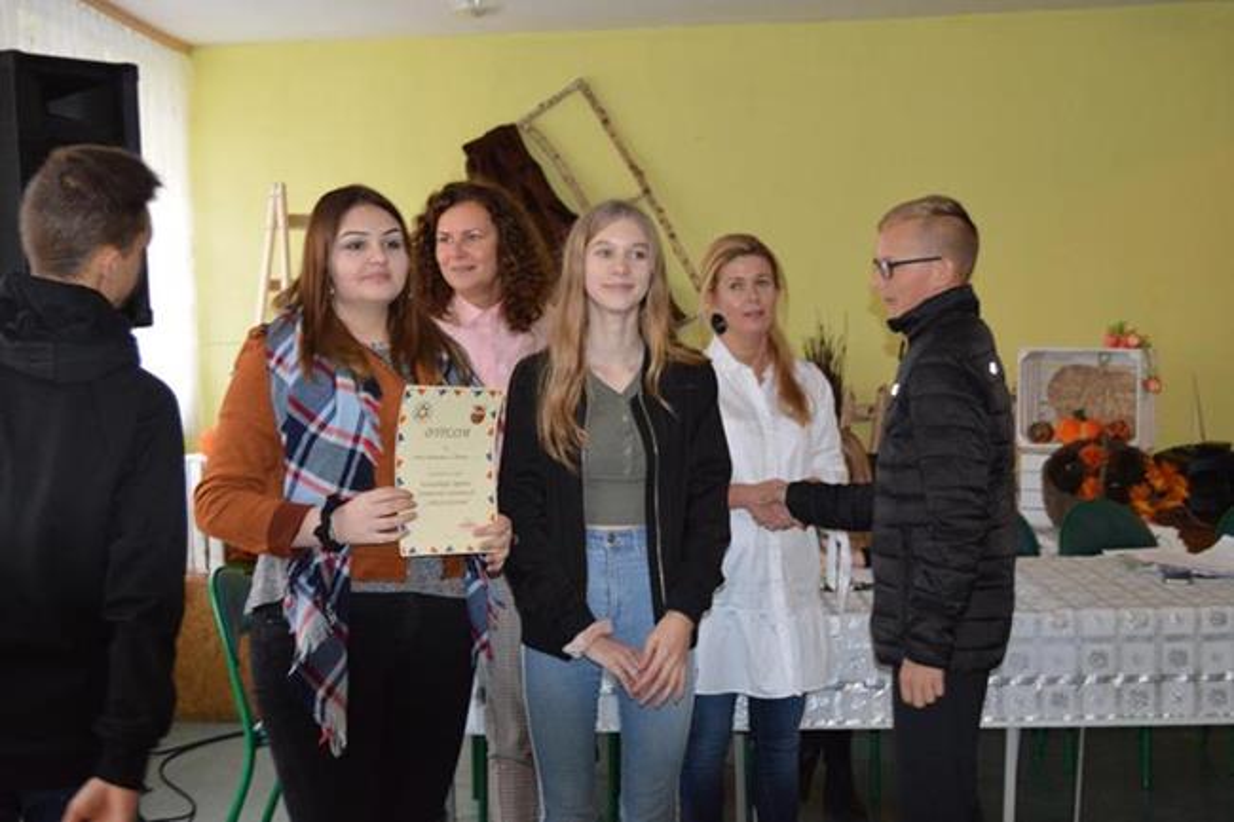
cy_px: 411
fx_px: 1799
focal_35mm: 52
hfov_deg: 37.9
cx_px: 617
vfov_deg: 25.7
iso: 1800
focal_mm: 35
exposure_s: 1/60
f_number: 4.5
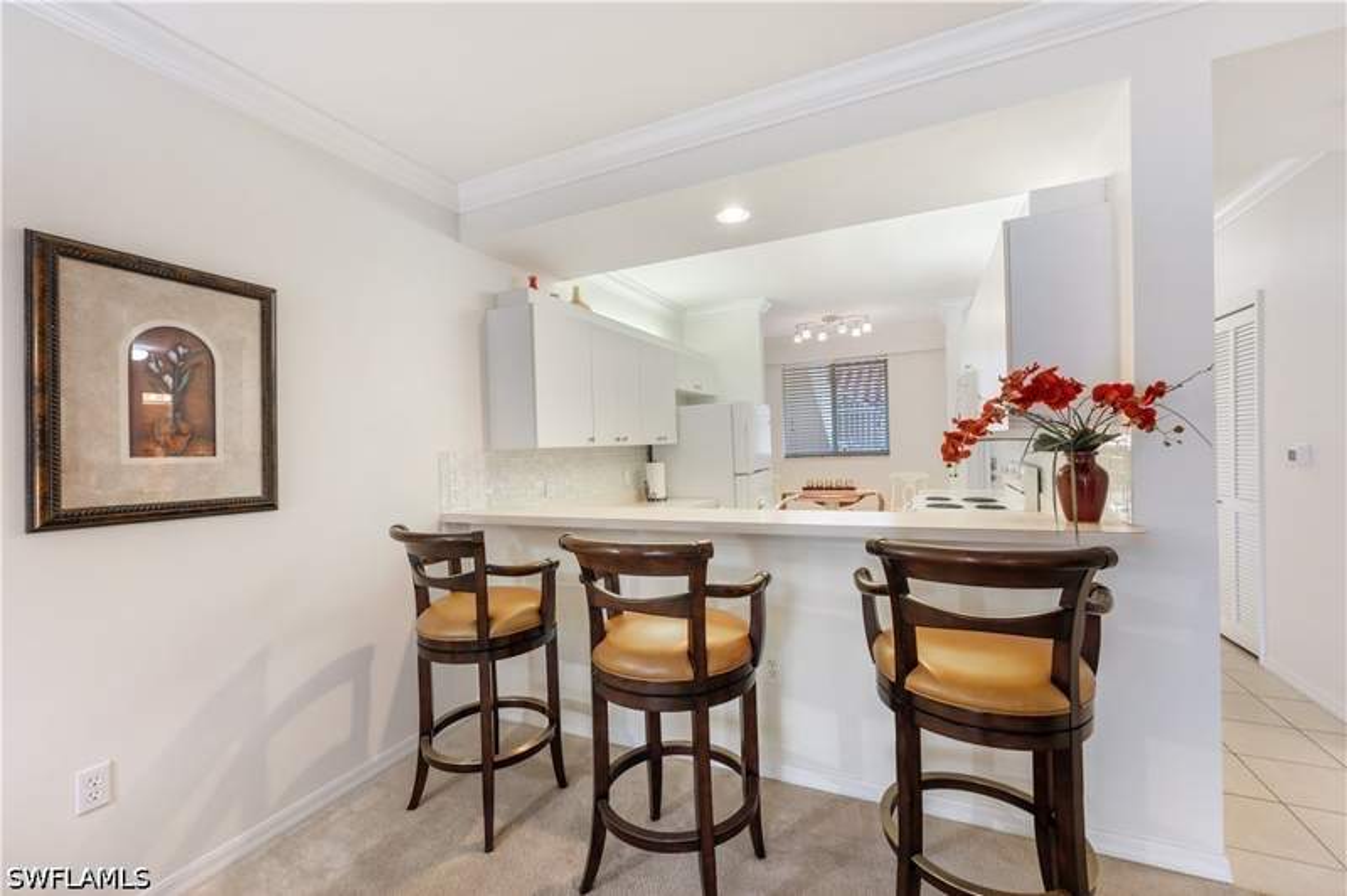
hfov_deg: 104.3
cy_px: 448
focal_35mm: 14
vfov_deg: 81.1
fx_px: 523
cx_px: 674
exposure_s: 1/1.67
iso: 125
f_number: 11
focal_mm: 14
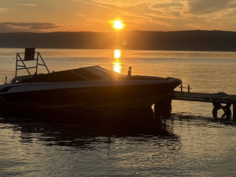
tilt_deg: +1.3
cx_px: 121
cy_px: 32
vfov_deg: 17.8
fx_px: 559
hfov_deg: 23.8
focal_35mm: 82
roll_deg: -0.7
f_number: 1.78
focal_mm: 6.76
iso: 64
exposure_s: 1/5848
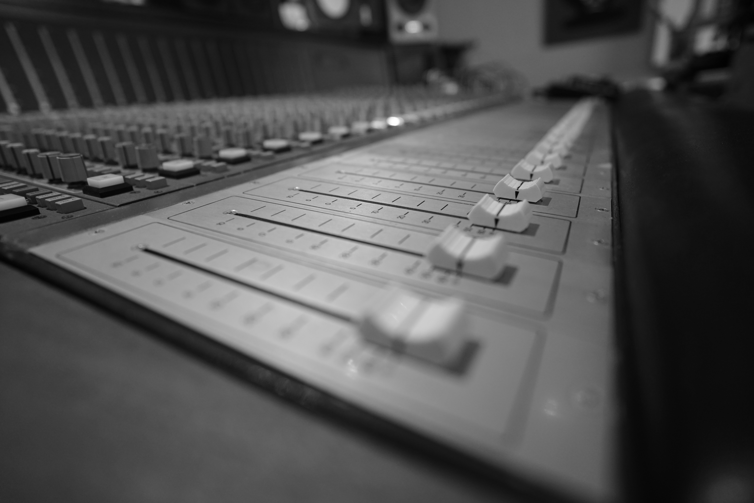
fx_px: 377
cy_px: 252
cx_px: 377
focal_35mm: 18
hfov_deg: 90.0
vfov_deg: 67.4
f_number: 2.8
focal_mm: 18
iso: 1250
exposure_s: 1/125
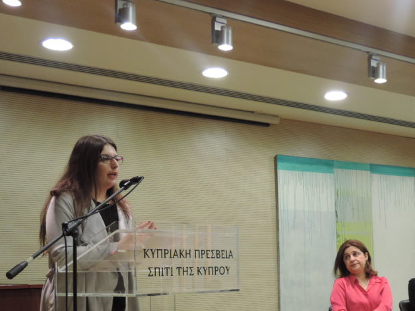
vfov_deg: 25.3
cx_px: 271
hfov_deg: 33.5
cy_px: 244
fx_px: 683
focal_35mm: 57
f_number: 3.3
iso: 400
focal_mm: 6.2
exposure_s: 1/40
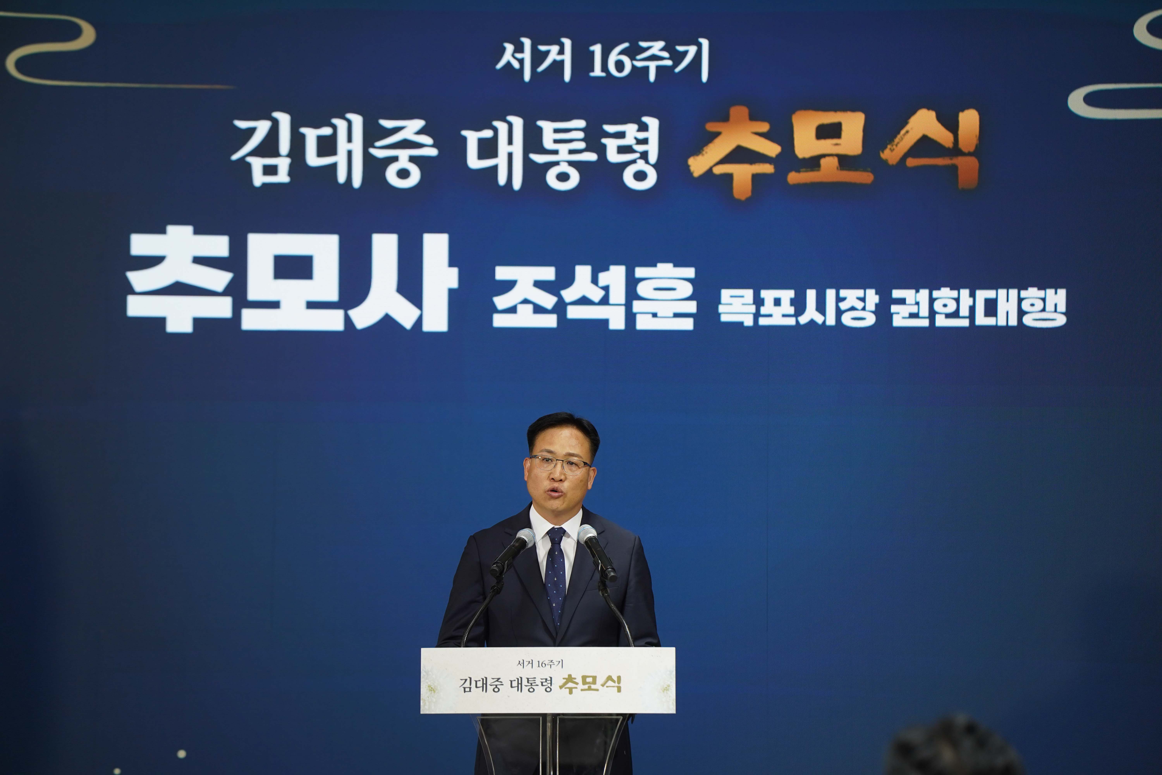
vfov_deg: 7.6
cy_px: 388
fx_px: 5810
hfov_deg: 11.4
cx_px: 581
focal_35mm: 180
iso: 800
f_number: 4
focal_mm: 180
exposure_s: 1/160
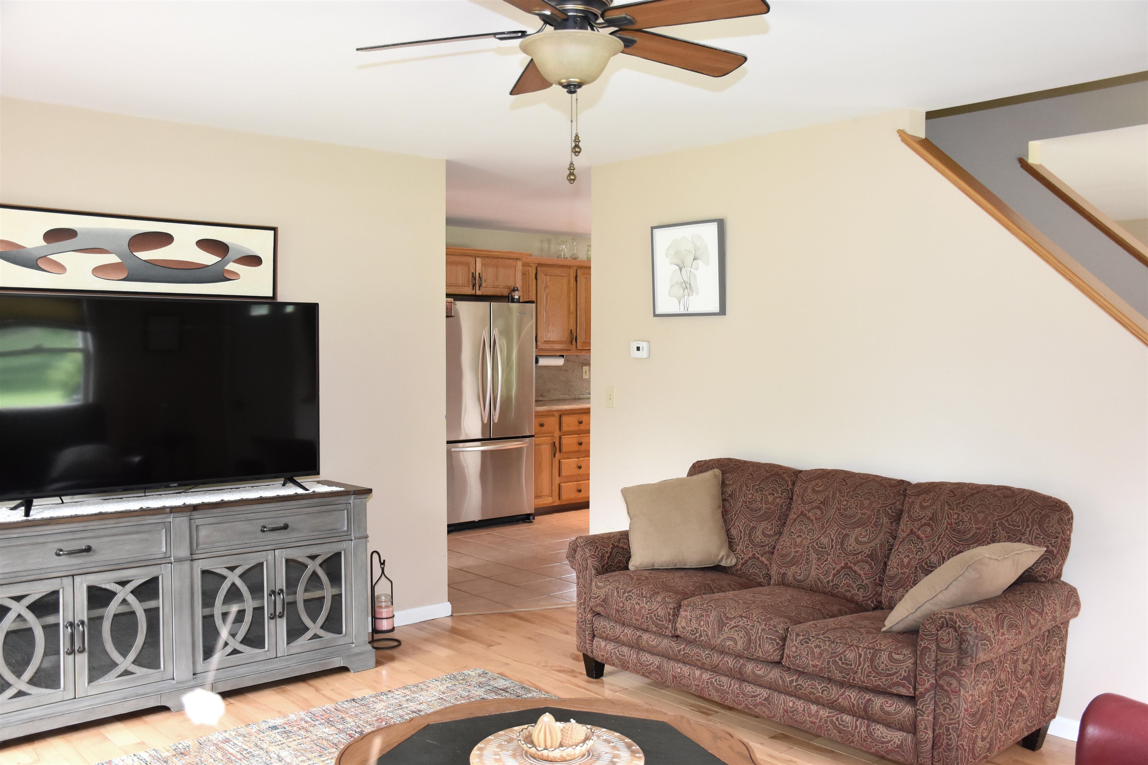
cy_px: 382
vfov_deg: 40.0
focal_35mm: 33
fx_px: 1052
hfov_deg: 57.2
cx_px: 574
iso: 1400
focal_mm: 22
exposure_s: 1/60
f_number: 4
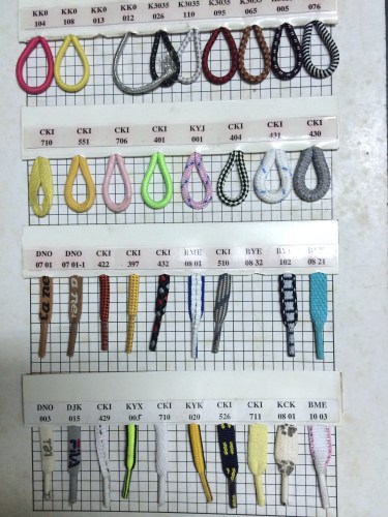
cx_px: 194
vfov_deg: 60.0
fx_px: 448
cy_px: 258
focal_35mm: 30
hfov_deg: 46.8
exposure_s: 1/33
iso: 160
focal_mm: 4.12
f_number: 2.2
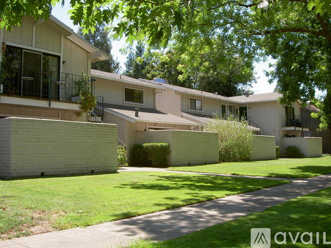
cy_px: 124
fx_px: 373
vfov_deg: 36.8
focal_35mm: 39
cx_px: 166
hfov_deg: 47.9
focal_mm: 8
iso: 100
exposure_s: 1/200
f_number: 4.7
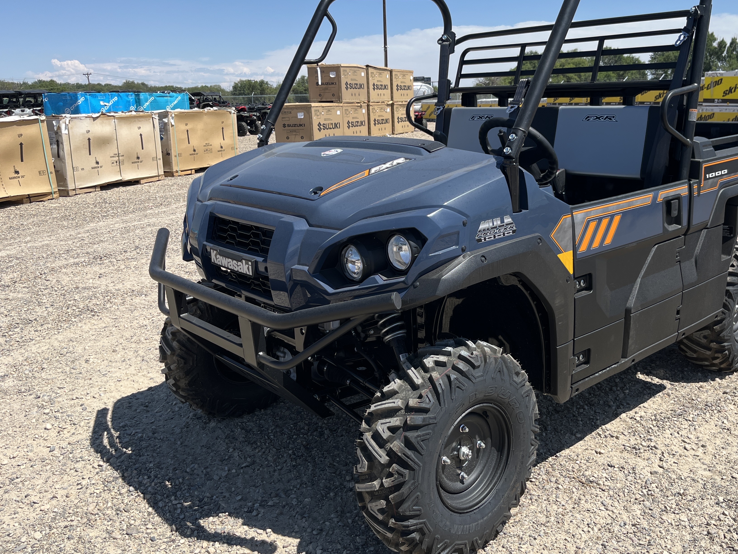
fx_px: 682
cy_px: 249
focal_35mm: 32
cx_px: 448
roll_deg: +0.6
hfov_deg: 56.3
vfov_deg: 44.1
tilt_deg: -12.7
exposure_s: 1/3135
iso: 50
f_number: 1.6
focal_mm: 5.1
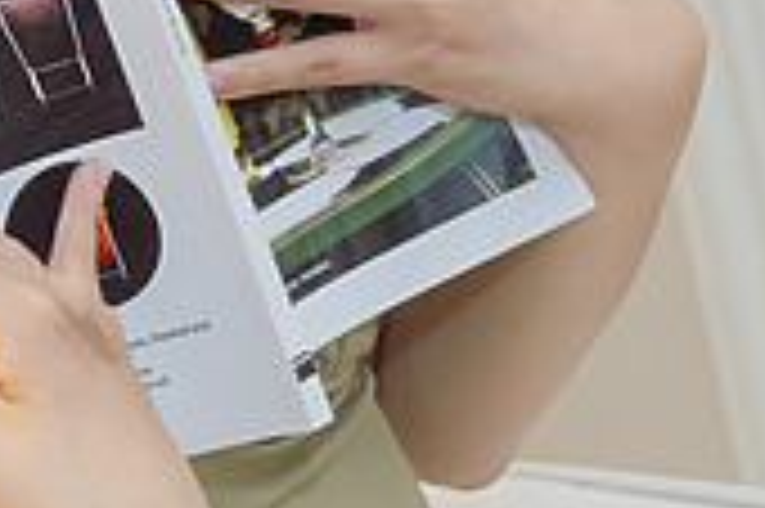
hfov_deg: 8.6
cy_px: -76
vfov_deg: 5.8
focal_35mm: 234
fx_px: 4968
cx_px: -387
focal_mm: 51
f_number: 5.6
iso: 1600
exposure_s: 1/60
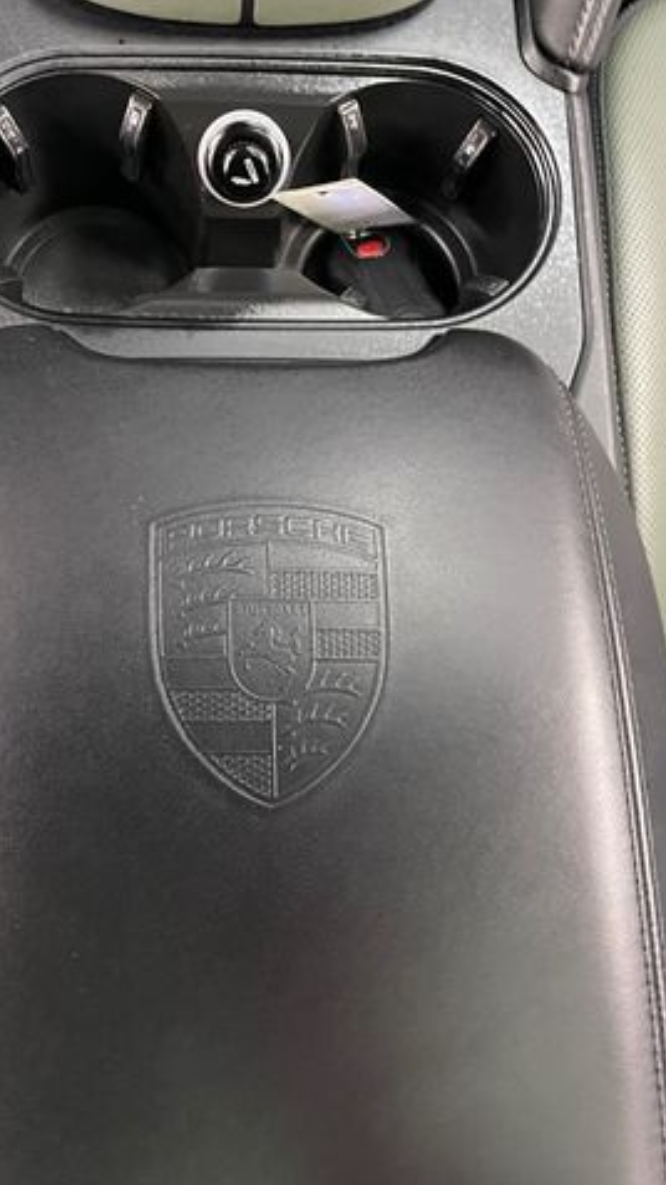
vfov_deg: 52.8
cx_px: 258
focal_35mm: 38
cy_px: 594
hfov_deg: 31.1
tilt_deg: -79.8
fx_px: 1194
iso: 640
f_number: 1.6
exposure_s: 1/30
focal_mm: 4.2
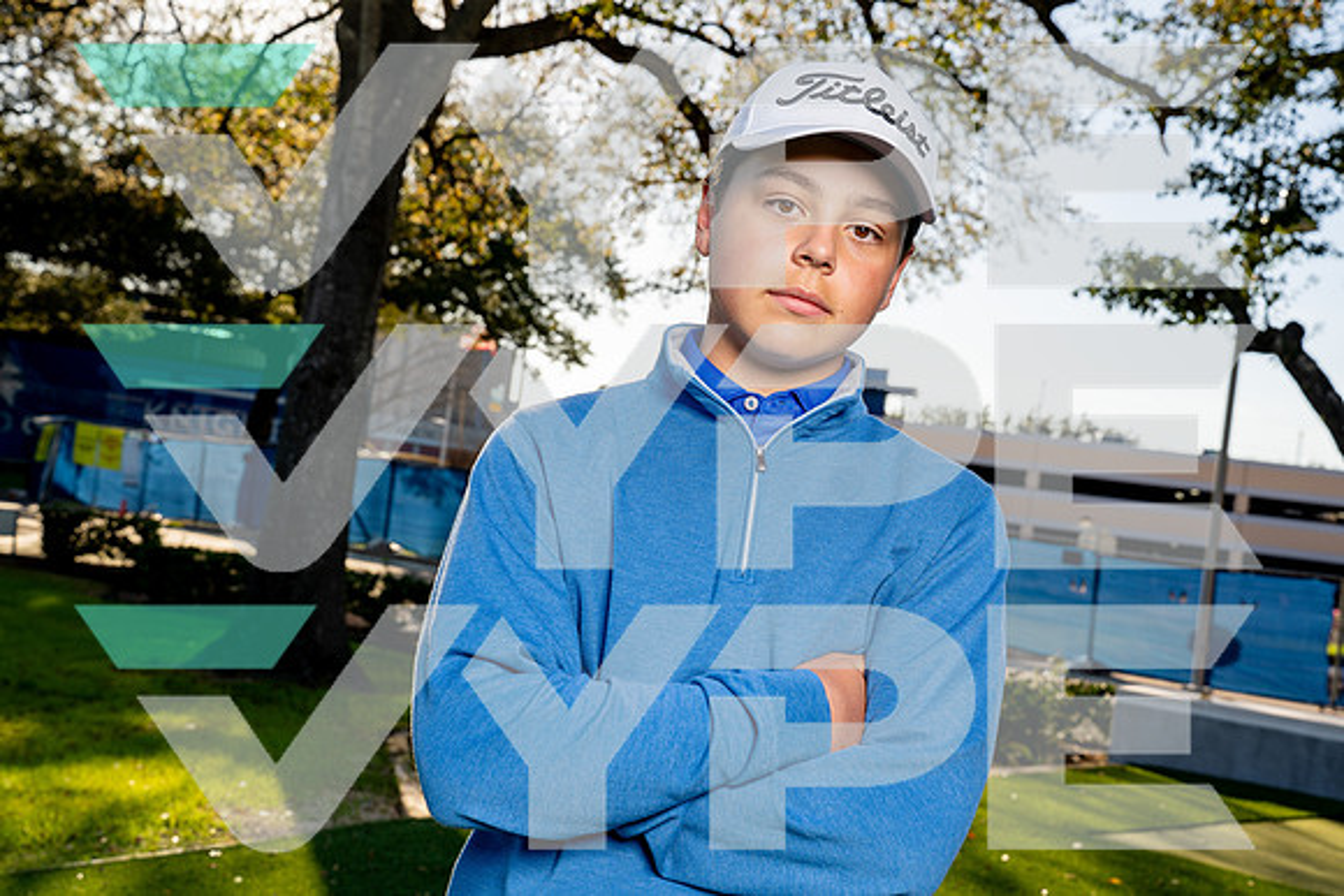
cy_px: 448
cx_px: 672
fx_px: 1792
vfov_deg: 28.1
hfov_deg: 41.1
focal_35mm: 48
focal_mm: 48
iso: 100
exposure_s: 1/250
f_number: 8
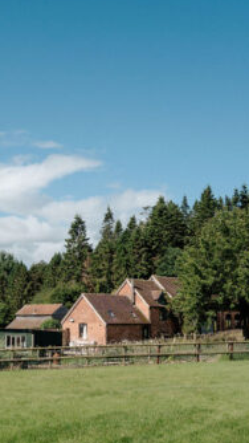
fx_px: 634
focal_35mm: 54
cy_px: 186
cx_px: 42
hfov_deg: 21.9
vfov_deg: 38.4
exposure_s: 1/2000
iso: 320
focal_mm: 24
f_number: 6.3
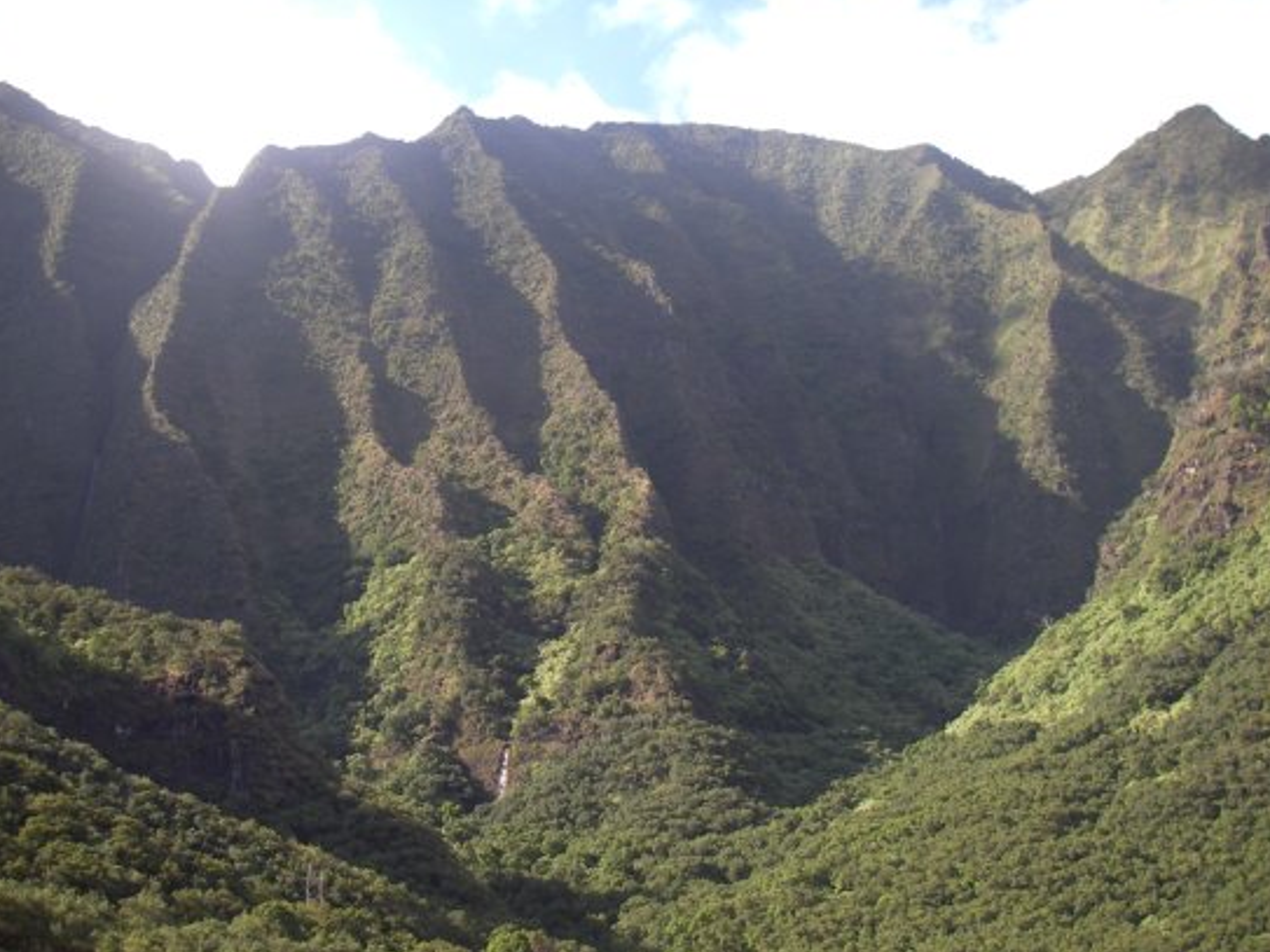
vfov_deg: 34.3
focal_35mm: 42
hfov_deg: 44.8
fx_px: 1541
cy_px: 508
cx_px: 683
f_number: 3.3
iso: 80
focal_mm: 6.3
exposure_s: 1/250
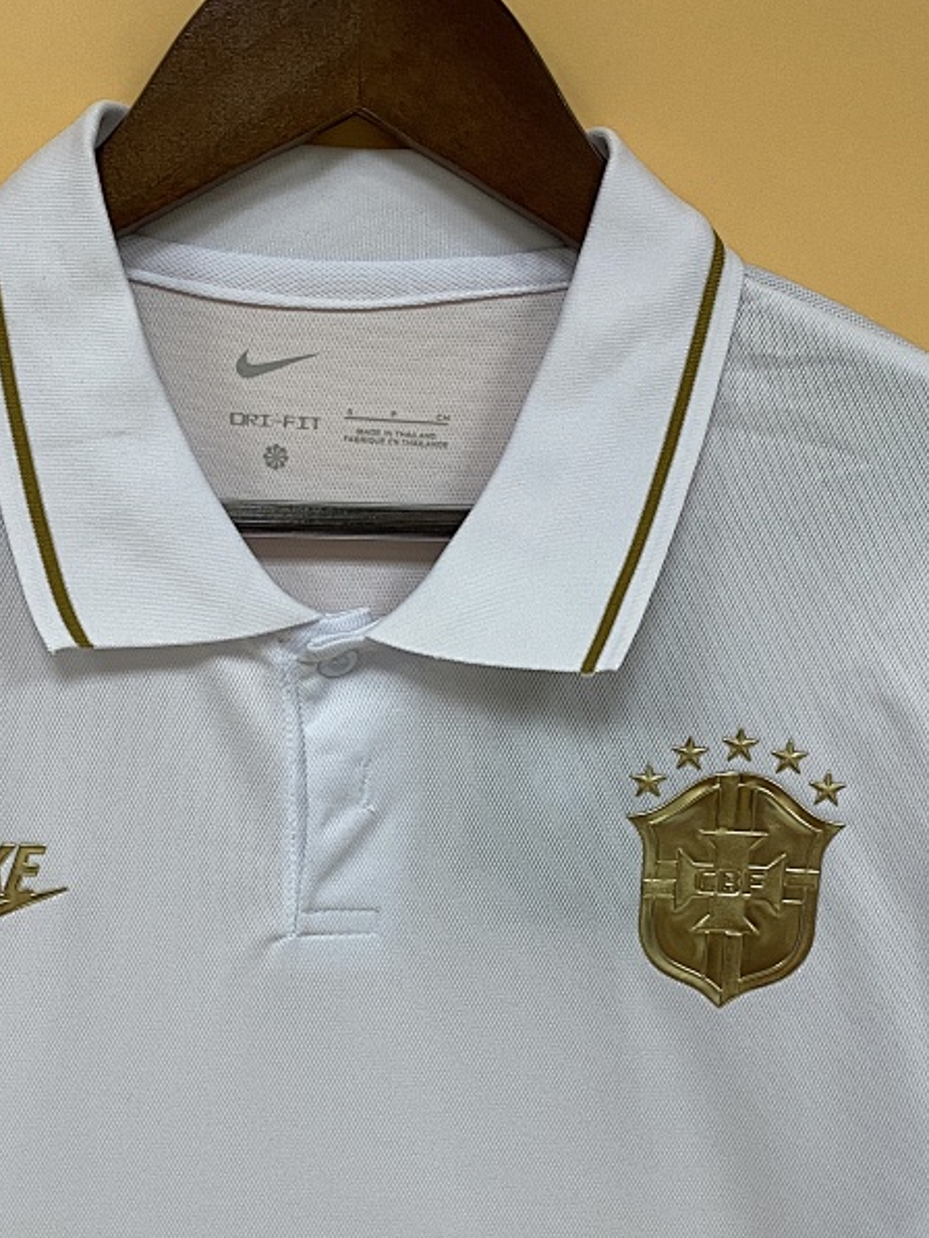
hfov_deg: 30.8
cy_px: 894
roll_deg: -1.0
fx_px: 1681
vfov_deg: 39.6
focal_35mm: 47
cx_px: 394
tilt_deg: -13.5
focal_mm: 4.25
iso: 80
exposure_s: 1/50
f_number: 1.8
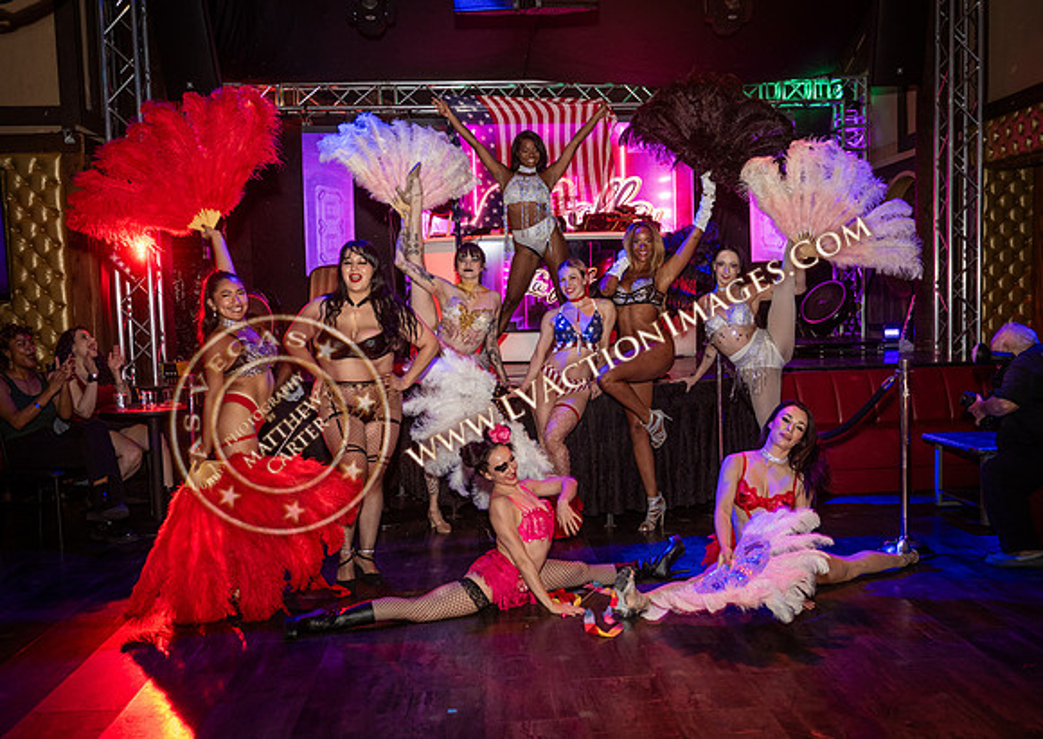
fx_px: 1003
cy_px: 386
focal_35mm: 34
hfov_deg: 54.9
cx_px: 545
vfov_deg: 40.4
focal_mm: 28
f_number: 3.5
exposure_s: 1/80
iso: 1250
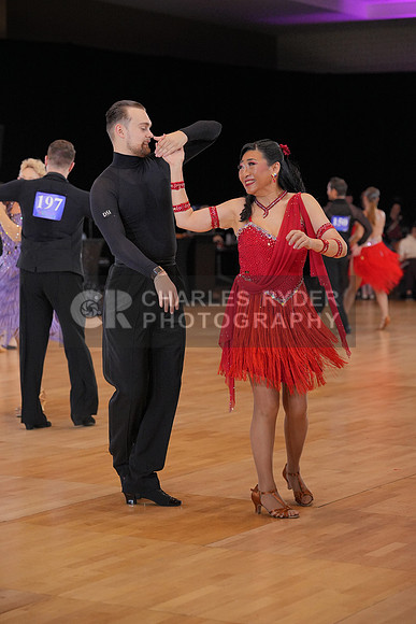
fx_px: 1524
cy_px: 312
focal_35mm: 88
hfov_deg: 15.5
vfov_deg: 23.1
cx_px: 208
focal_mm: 88
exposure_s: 1/500
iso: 2500
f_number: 3.5
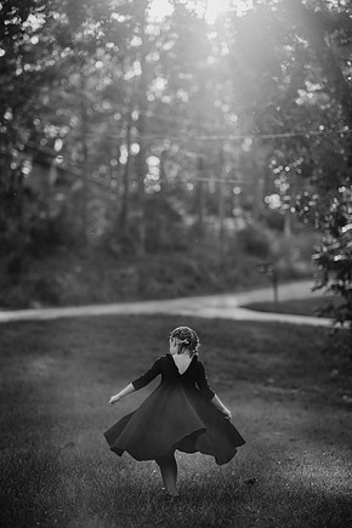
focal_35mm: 88
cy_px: 256
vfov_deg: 23.1
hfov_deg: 15.5
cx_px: 174
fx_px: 1291
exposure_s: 1/2500
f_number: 1.8
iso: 200
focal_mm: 85
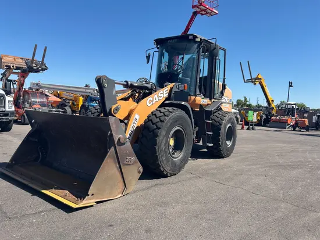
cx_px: 160
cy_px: 120
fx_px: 240
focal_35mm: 26
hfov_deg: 67.3
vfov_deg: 53.1
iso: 50
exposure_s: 1/3257
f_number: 1.5
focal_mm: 5.7
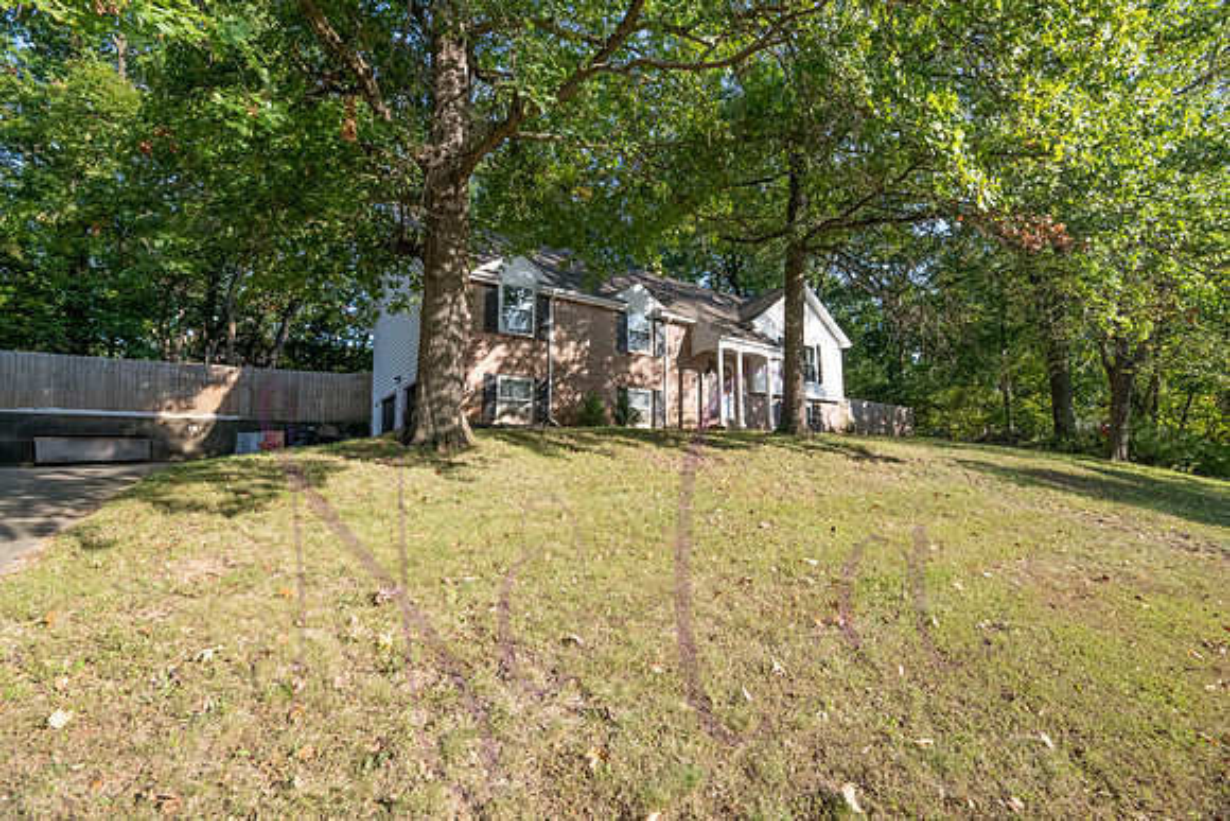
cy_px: 410
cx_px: 615
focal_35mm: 14
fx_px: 478
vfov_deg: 81.2
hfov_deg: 104.2
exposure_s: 1/400
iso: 800
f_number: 13
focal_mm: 14
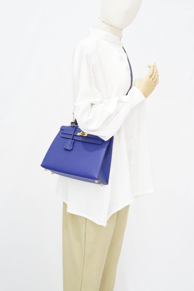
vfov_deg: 39.6
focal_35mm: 50
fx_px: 404
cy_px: 146
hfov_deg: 27.0
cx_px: 97
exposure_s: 1/6
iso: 640
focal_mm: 50
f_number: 6.3
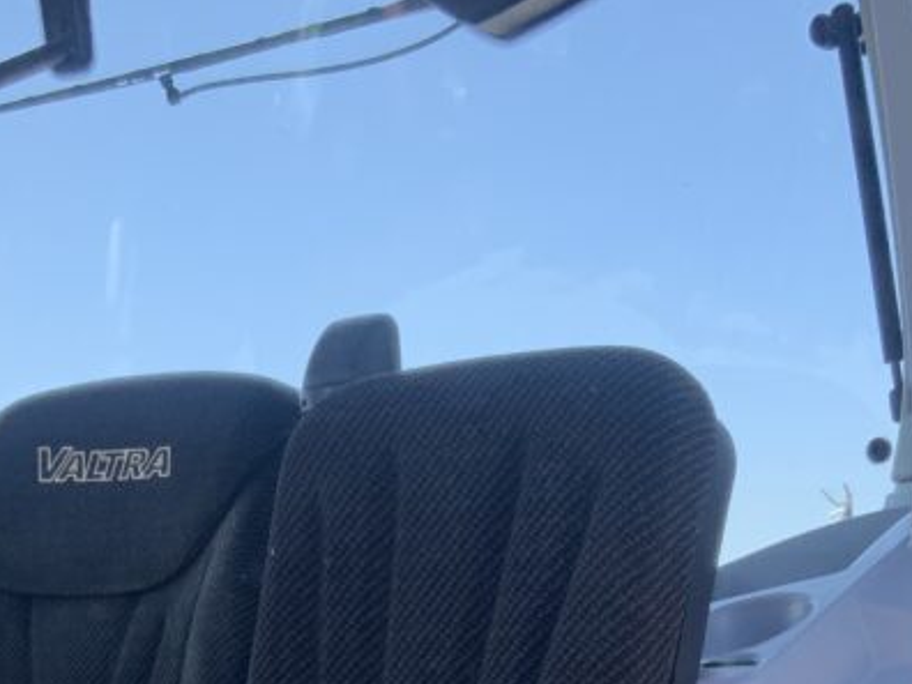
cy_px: 843
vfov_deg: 18.5
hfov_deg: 25.8
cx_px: 272
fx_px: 1976
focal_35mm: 75
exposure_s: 1/314
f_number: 1.8
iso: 16
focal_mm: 3
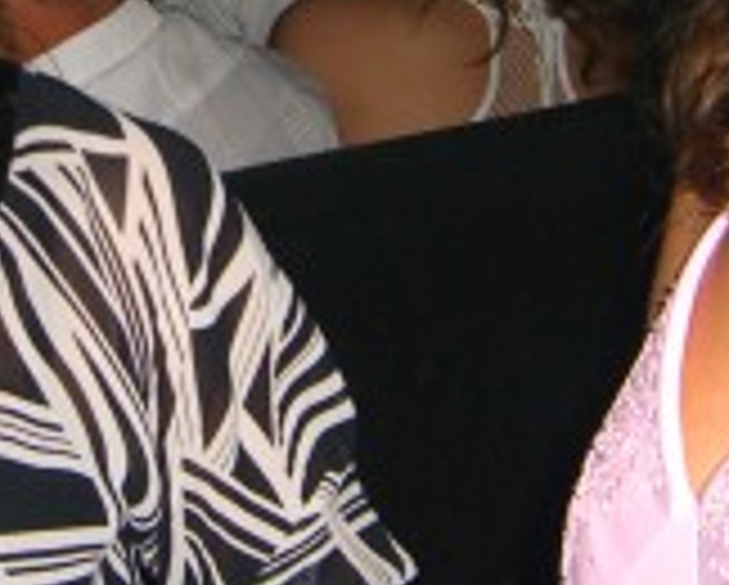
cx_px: 225
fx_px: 2959
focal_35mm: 137
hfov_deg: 14.0
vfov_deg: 11.2
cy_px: 32
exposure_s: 1/60
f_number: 2.8
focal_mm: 7.9
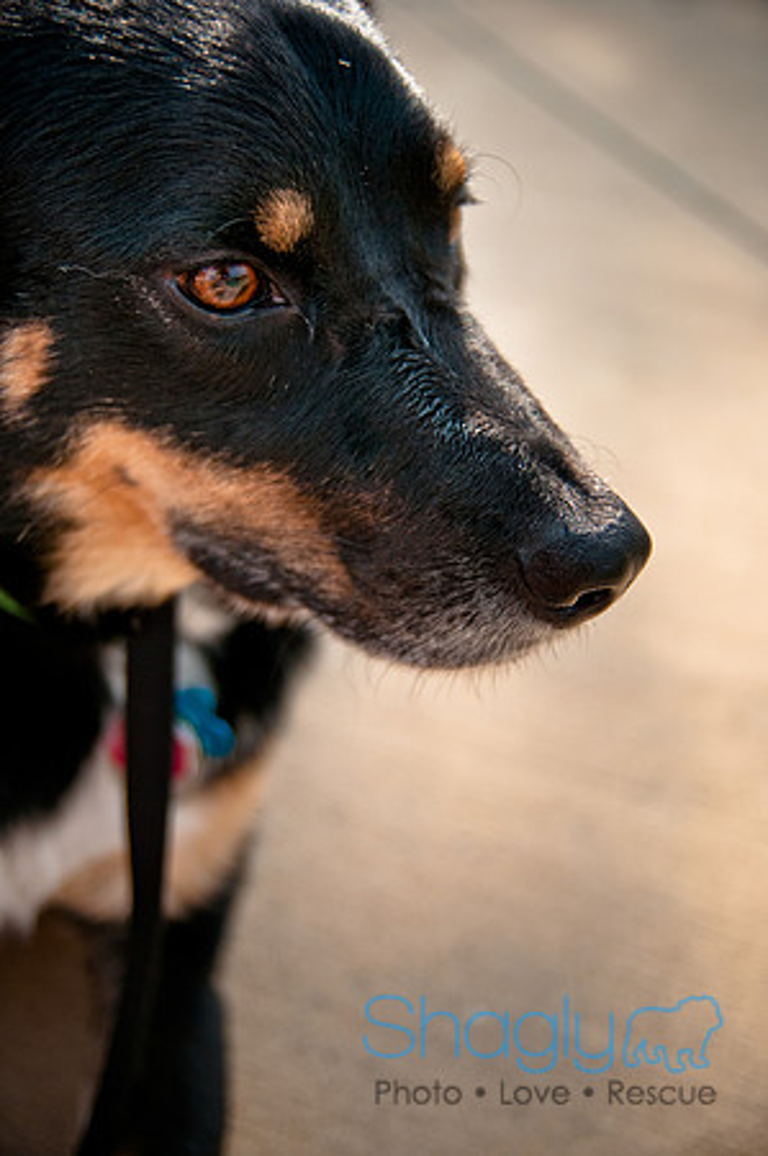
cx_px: 384
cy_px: 578
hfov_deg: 26.4
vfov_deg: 38.9
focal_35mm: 51
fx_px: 1636
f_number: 2.8
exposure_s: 1/3200
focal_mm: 34
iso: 400
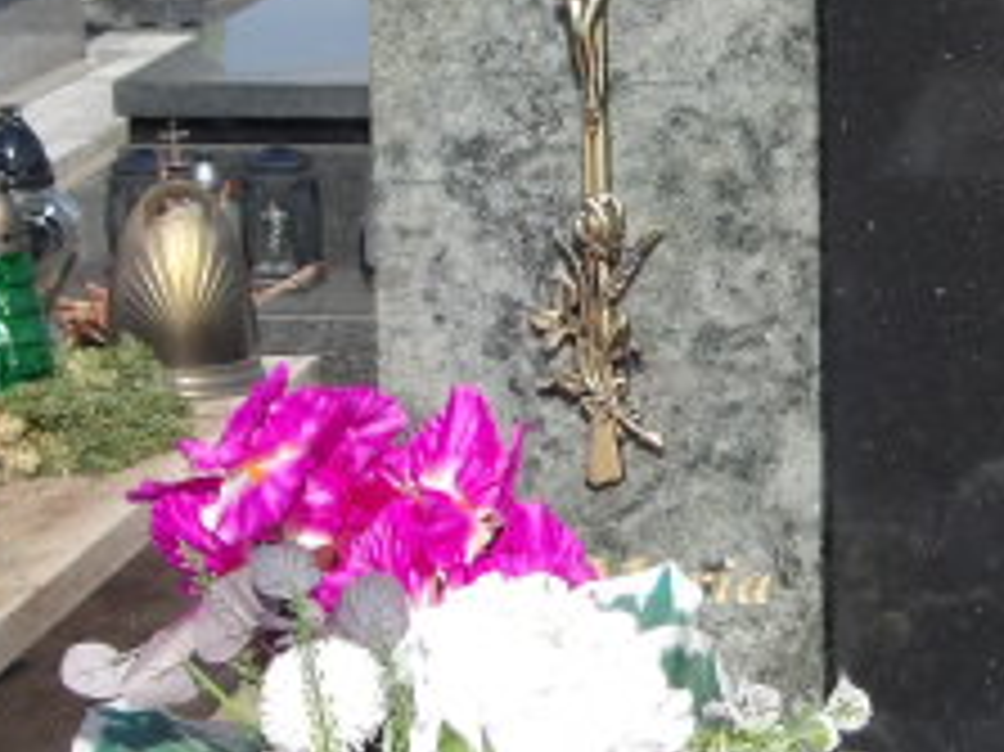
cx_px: 1306
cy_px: 504
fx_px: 4406
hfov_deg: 12.6
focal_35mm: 152
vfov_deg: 9.7
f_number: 4.2
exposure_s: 1/577
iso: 100
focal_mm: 9.4
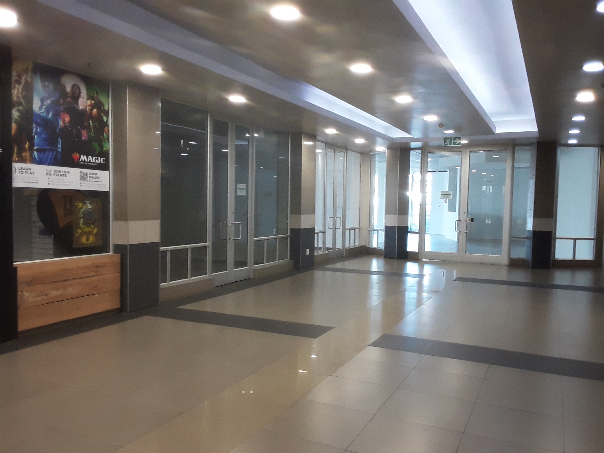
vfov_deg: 46.8
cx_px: 302
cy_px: 226
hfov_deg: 60.0
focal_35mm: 30
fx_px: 523
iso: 160
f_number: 1.9
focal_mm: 2.2
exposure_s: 1/50
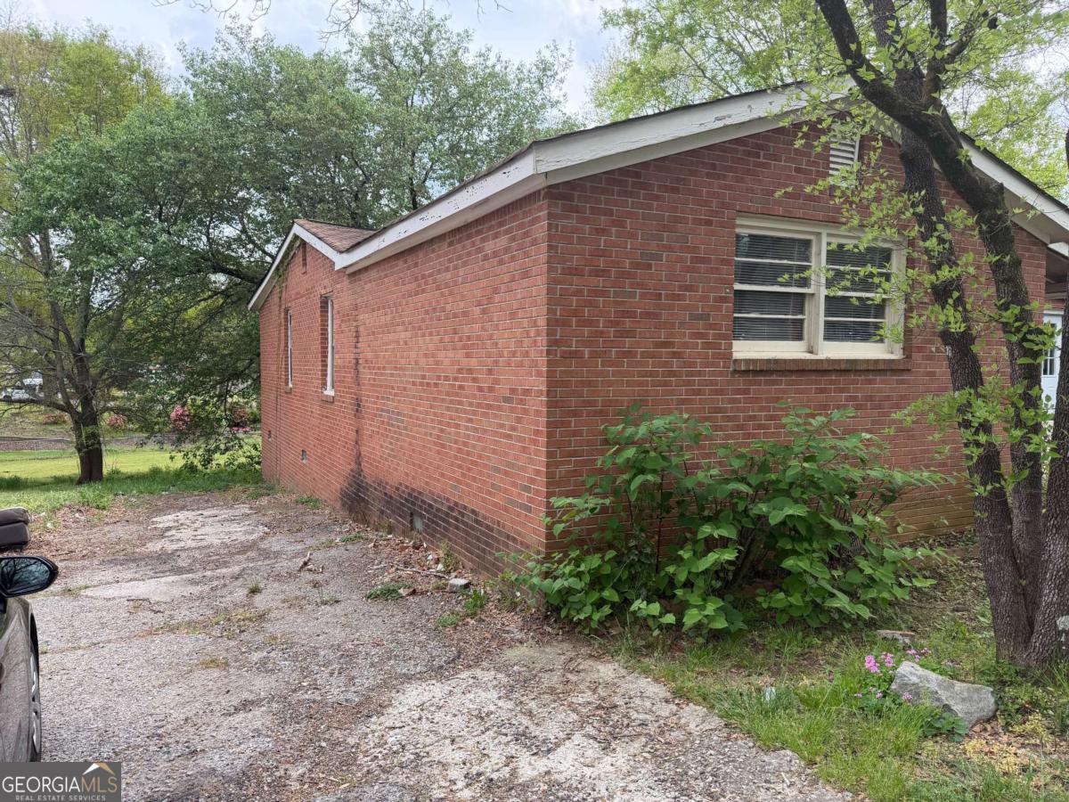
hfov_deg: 71.6
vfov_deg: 56.8
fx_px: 741
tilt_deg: -3.3
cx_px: 534
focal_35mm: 24
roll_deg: +0.0
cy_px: 401
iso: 100
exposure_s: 1/931
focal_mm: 6.76
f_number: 1.78
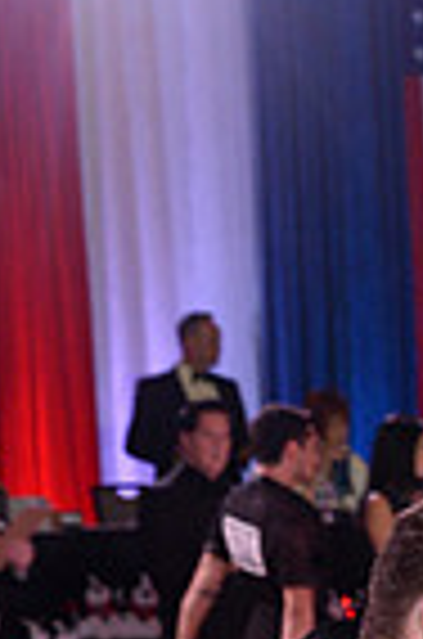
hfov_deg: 4.4
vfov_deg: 6.6
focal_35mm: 307
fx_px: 5437
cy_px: 958
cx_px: 803
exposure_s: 1/250
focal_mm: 75
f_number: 5.6
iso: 2000
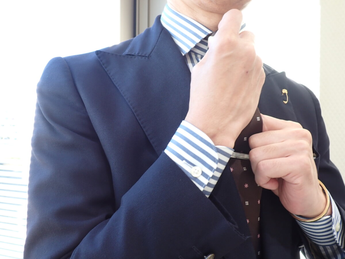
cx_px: 172
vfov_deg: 46.8
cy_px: 130
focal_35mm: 30
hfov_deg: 60.0
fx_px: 299
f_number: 2.3
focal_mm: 5.4
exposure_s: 1/60
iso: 160
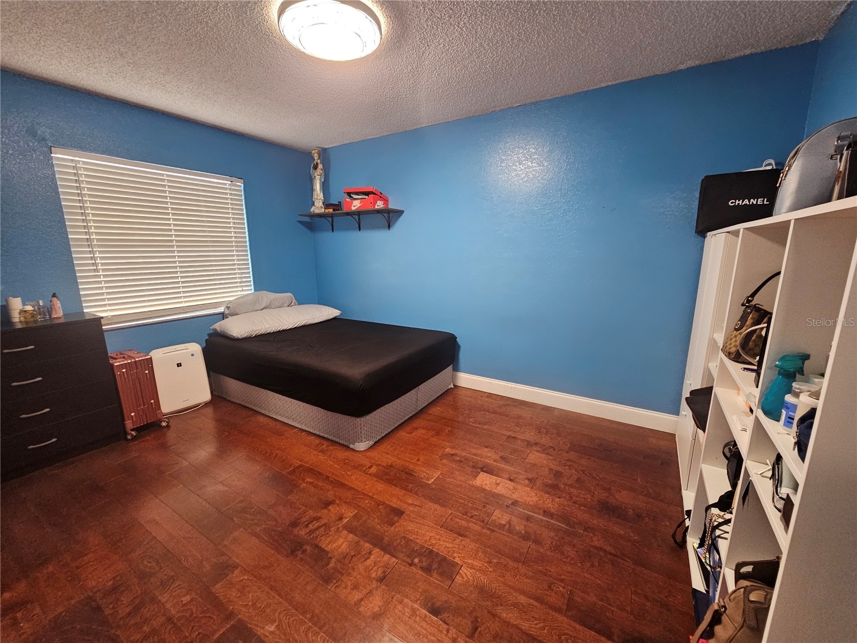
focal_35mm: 13
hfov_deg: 106.2
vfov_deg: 89.9
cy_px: 322
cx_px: 428
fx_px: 322
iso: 500
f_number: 2.2
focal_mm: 2.2
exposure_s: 1/30
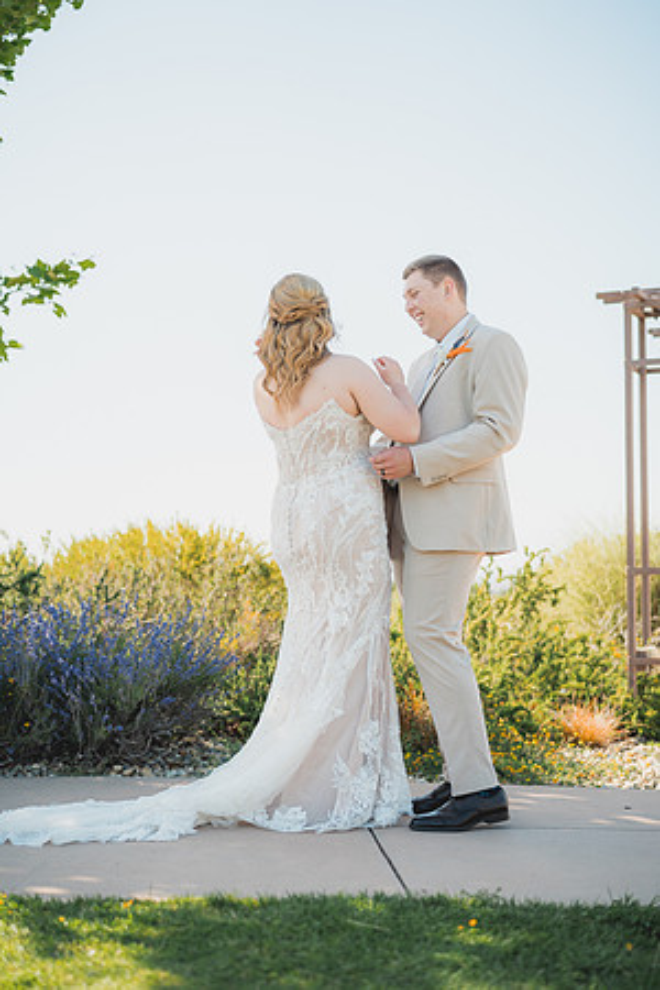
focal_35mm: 50
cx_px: 330
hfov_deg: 27.0
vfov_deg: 39.6
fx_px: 1375
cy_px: 495
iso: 125
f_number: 1.8
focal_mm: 50
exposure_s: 1/2000
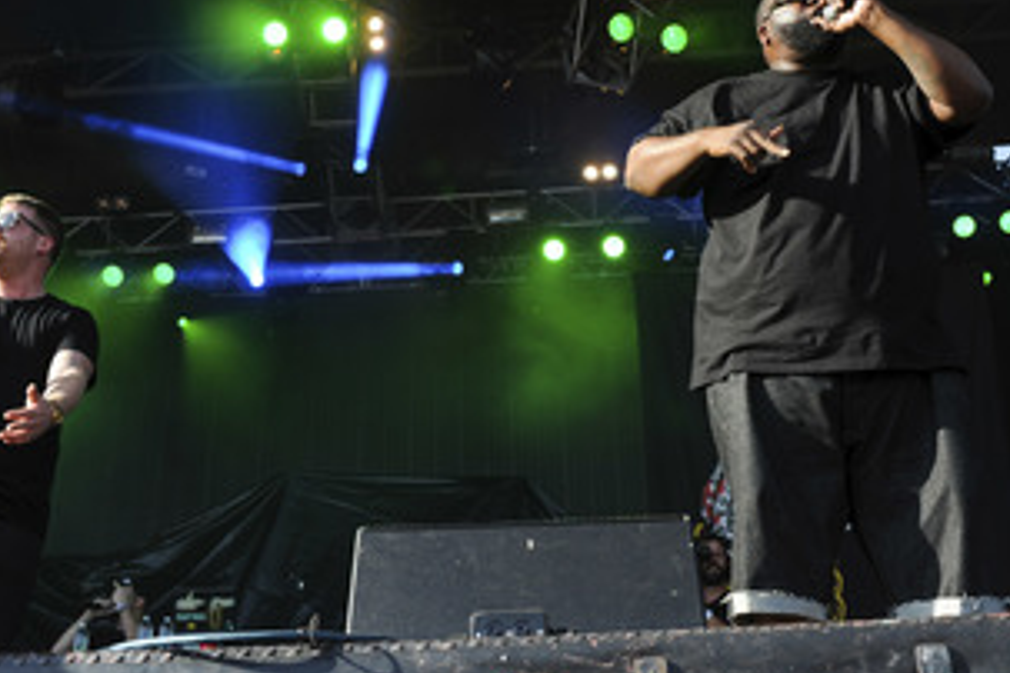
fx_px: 1290
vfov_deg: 29.1
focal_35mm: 46
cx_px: 467
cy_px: 233
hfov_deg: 42.7
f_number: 5
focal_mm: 31
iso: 400
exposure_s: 1/500
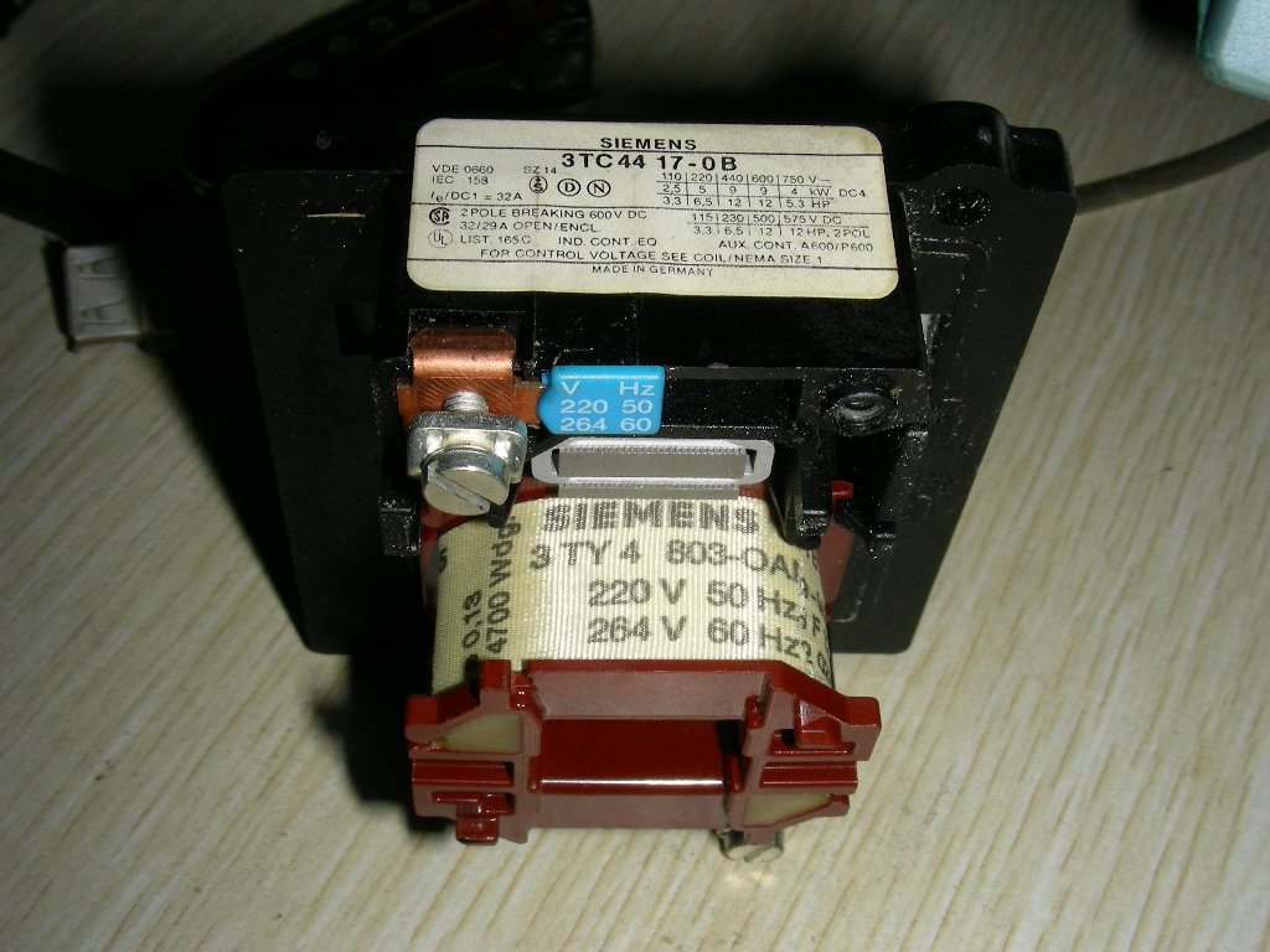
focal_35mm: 48
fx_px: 1761
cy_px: 476
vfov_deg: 30.3
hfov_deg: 39.7
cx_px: 635
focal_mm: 8
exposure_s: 1/60.1
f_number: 6.8
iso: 50
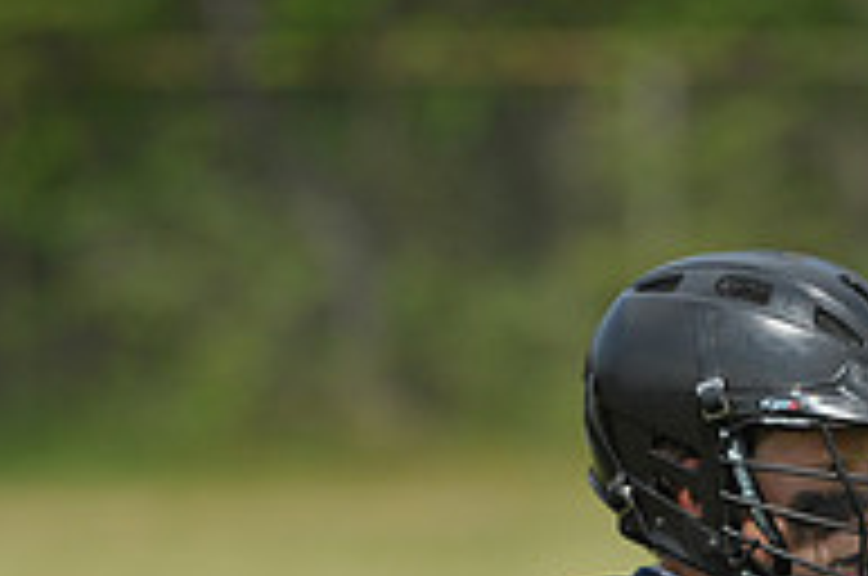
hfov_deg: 2.9
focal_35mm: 722
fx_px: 17379
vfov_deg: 1.9
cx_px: 612
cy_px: 846
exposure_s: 1/5000
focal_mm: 240
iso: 640
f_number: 4
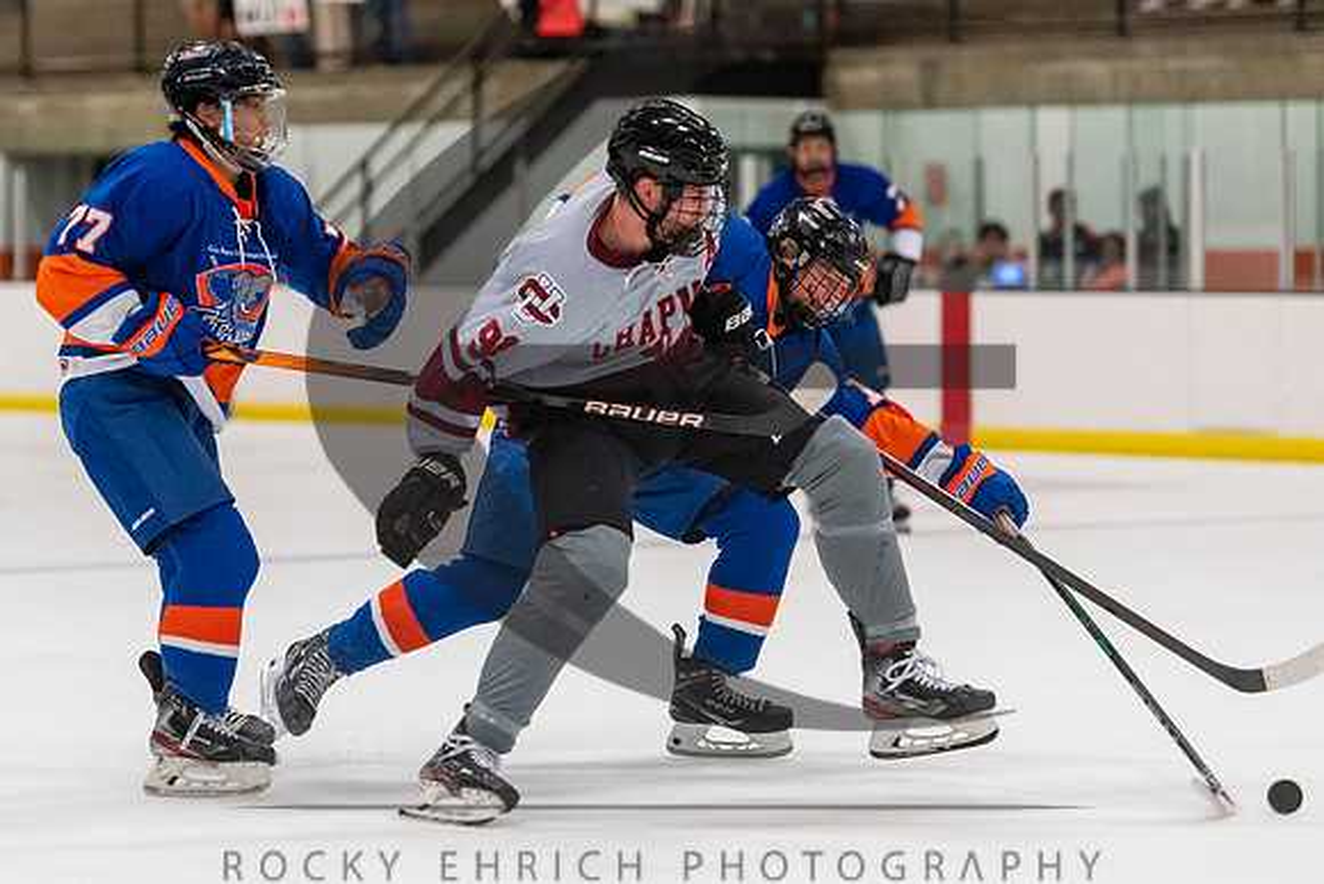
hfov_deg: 12.8
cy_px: 440
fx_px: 5878
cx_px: 578
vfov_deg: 8.6
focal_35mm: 160
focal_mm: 140
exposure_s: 1/1000
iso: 3200
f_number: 2.8
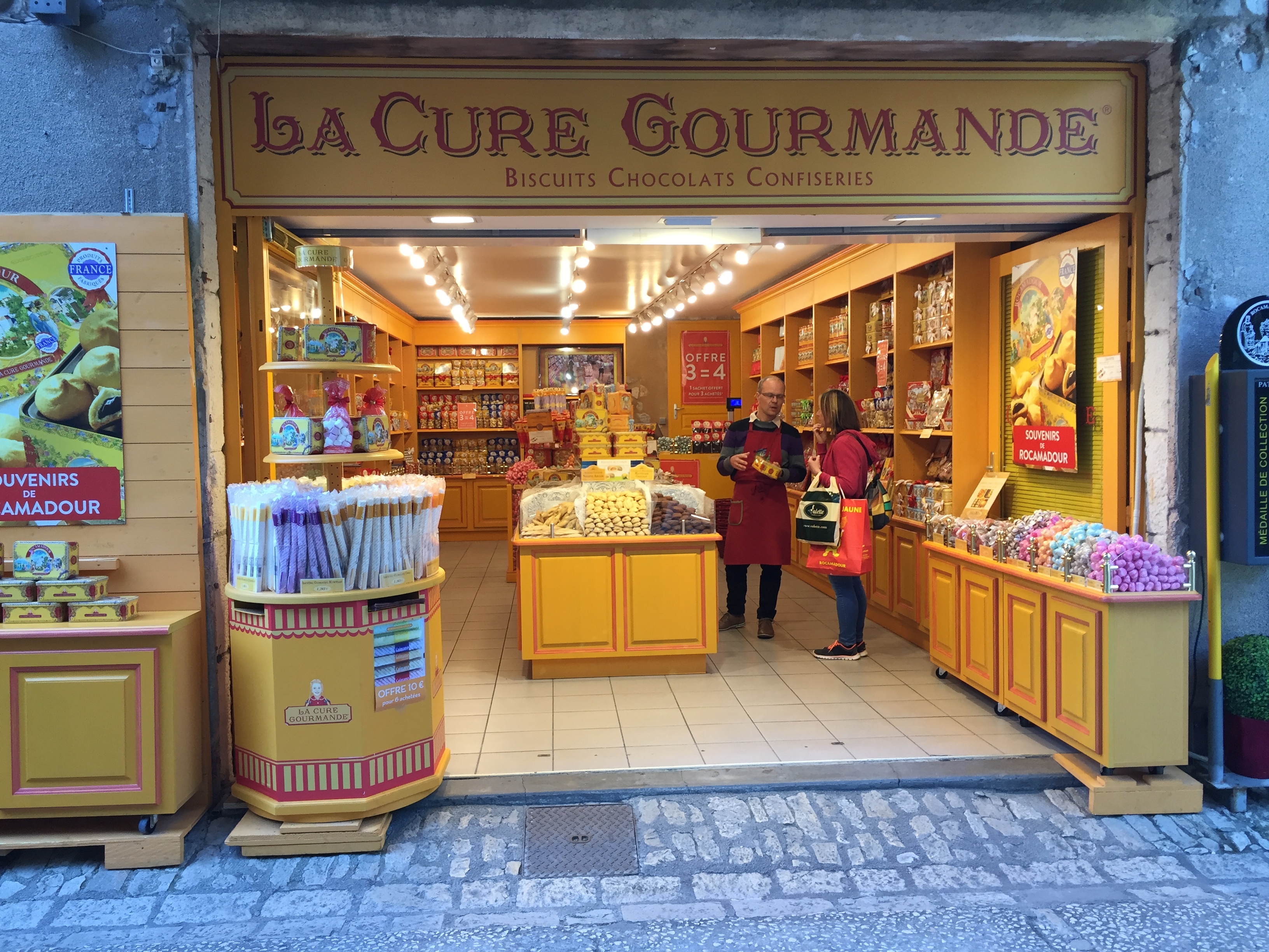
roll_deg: +0.8
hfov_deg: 61.7
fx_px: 1063
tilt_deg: -3.6
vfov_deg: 48.2
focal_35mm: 29
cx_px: 634
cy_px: 476
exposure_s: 1/33
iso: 32
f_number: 2.2
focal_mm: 4.15
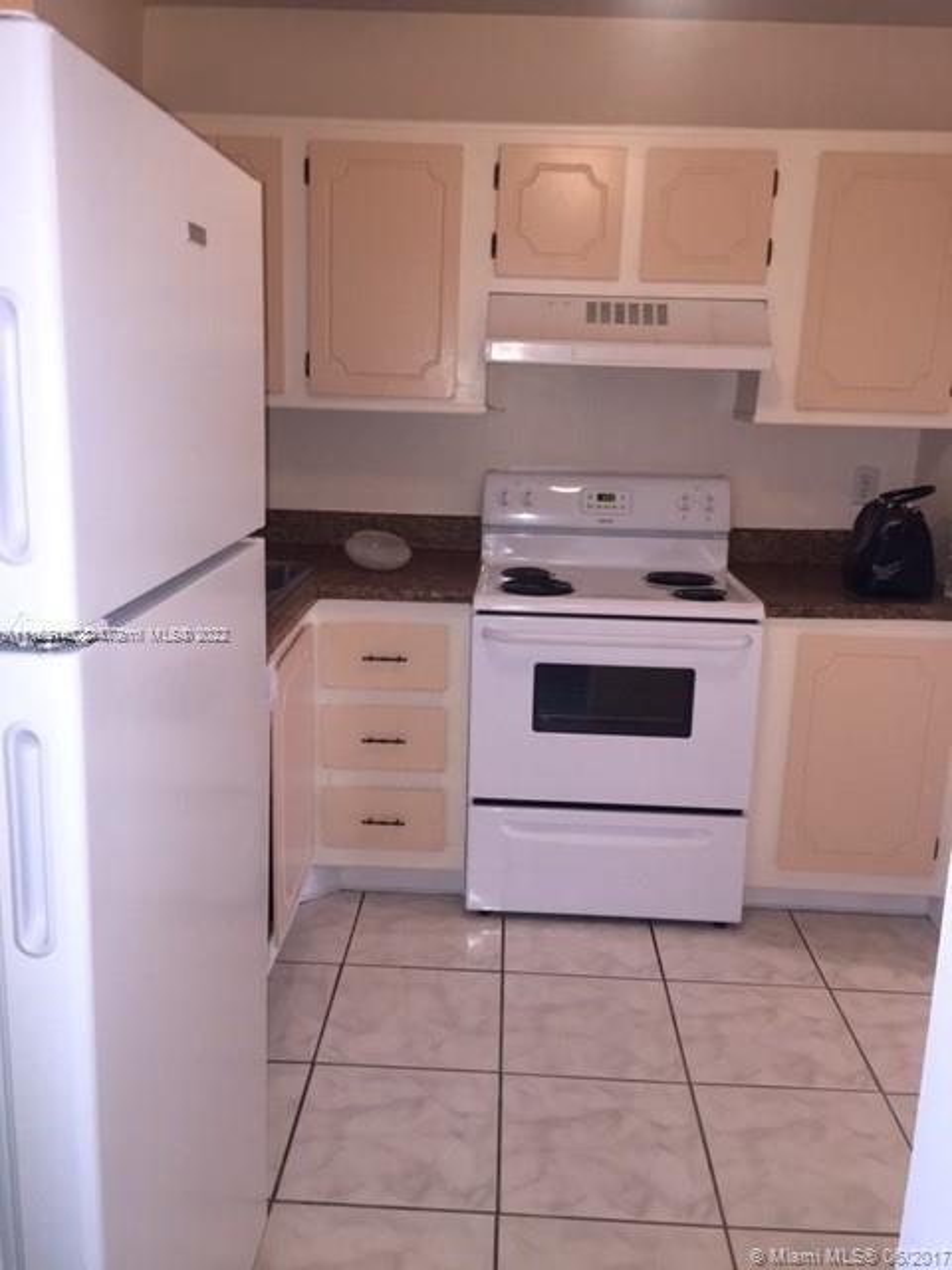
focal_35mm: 29
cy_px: 635
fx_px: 1063
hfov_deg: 48.2
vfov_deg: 61.7
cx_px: 476
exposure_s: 1/24
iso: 100
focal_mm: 4.15
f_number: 2.2
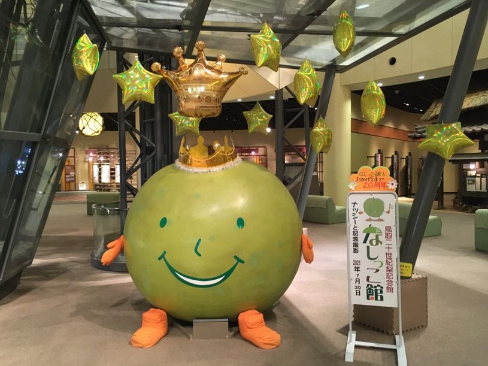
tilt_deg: -2.4
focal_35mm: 29
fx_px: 409
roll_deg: -0.2
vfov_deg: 48.2
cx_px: 244
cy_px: 183
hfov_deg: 61.7
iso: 200
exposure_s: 1/15
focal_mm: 4.15
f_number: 2.2
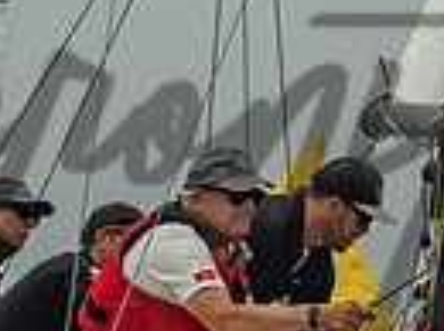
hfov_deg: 2.3
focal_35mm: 868
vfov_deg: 1.7
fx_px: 11113
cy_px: 199
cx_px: 191
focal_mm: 155
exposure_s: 1/3200
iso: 800
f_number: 9
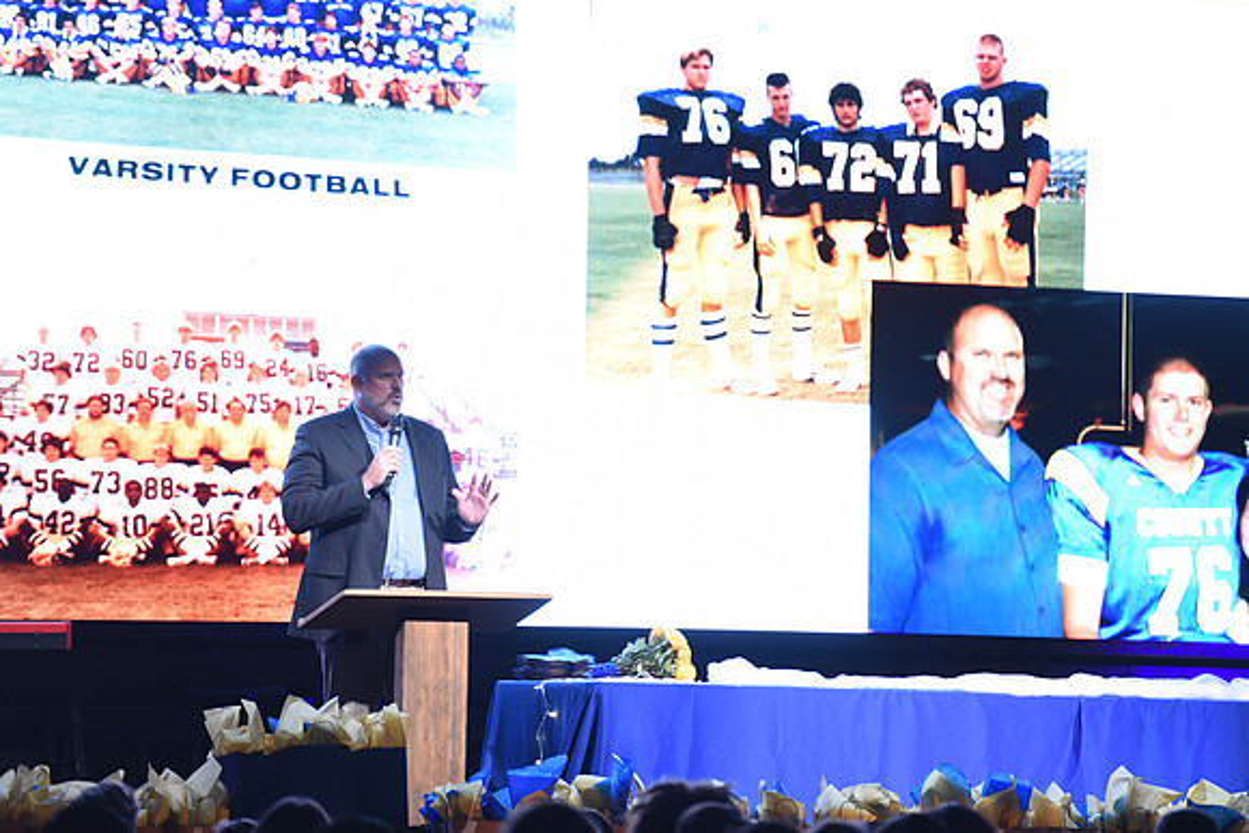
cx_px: 624
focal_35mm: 190
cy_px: 416
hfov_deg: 10.8
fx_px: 6593
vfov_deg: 7.2
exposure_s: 1/125
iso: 1600
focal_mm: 190
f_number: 3.2
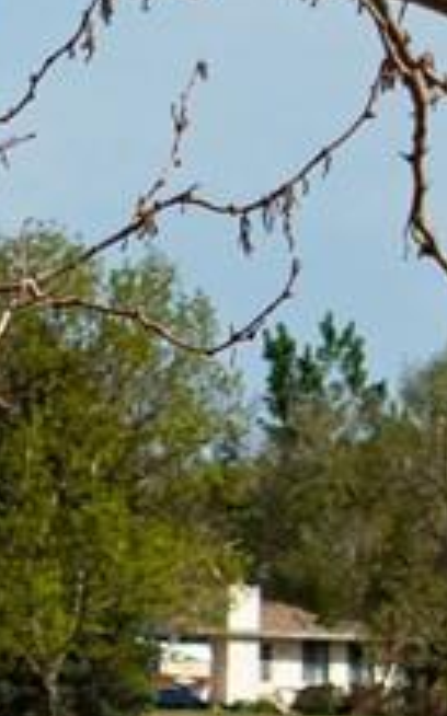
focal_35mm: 622
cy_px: 847
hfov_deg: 2.1
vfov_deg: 3.4
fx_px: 12140
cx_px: 1906
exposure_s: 1/1250
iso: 200
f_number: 4
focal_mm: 40
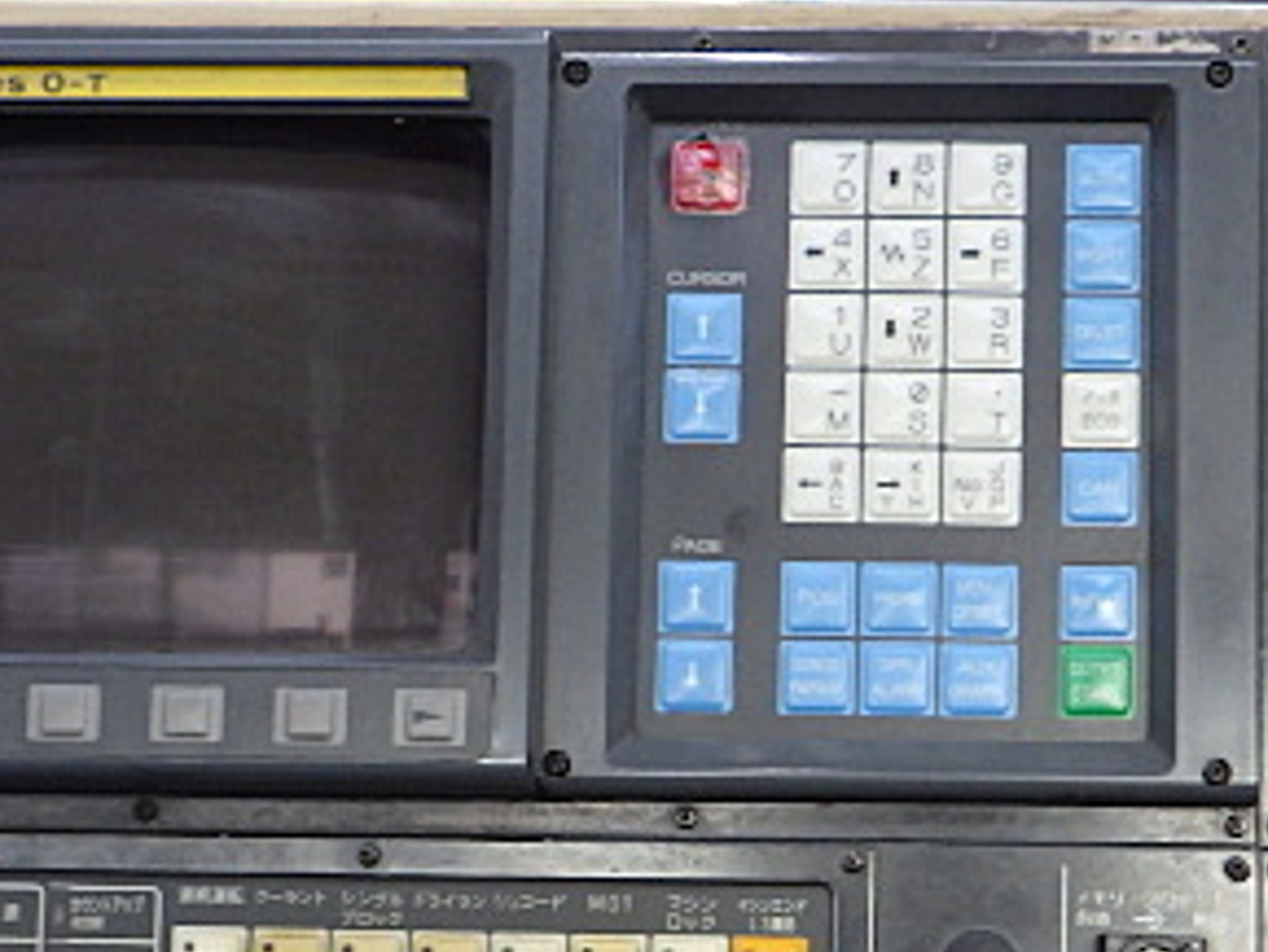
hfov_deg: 30.9
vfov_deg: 23.1
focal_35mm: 62
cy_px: 855
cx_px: 851
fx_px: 2272
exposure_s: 1/45
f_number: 3.5
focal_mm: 5
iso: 250
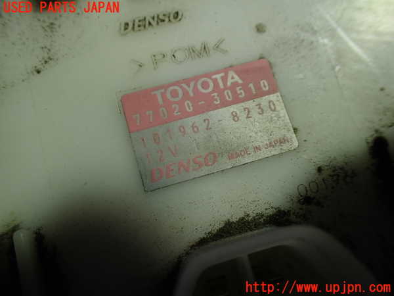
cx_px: 197
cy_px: 148
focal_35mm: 30
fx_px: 341
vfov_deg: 46.8
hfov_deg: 60.0
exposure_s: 1/125
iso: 160
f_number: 2.3
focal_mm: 5.4
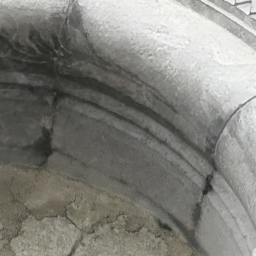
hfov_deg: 3.4
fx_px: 4276
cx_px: -83
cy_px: 701
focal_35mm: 511
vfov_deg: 3.4
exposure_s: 1/624
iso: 50
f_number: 1.6
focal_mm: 5.56
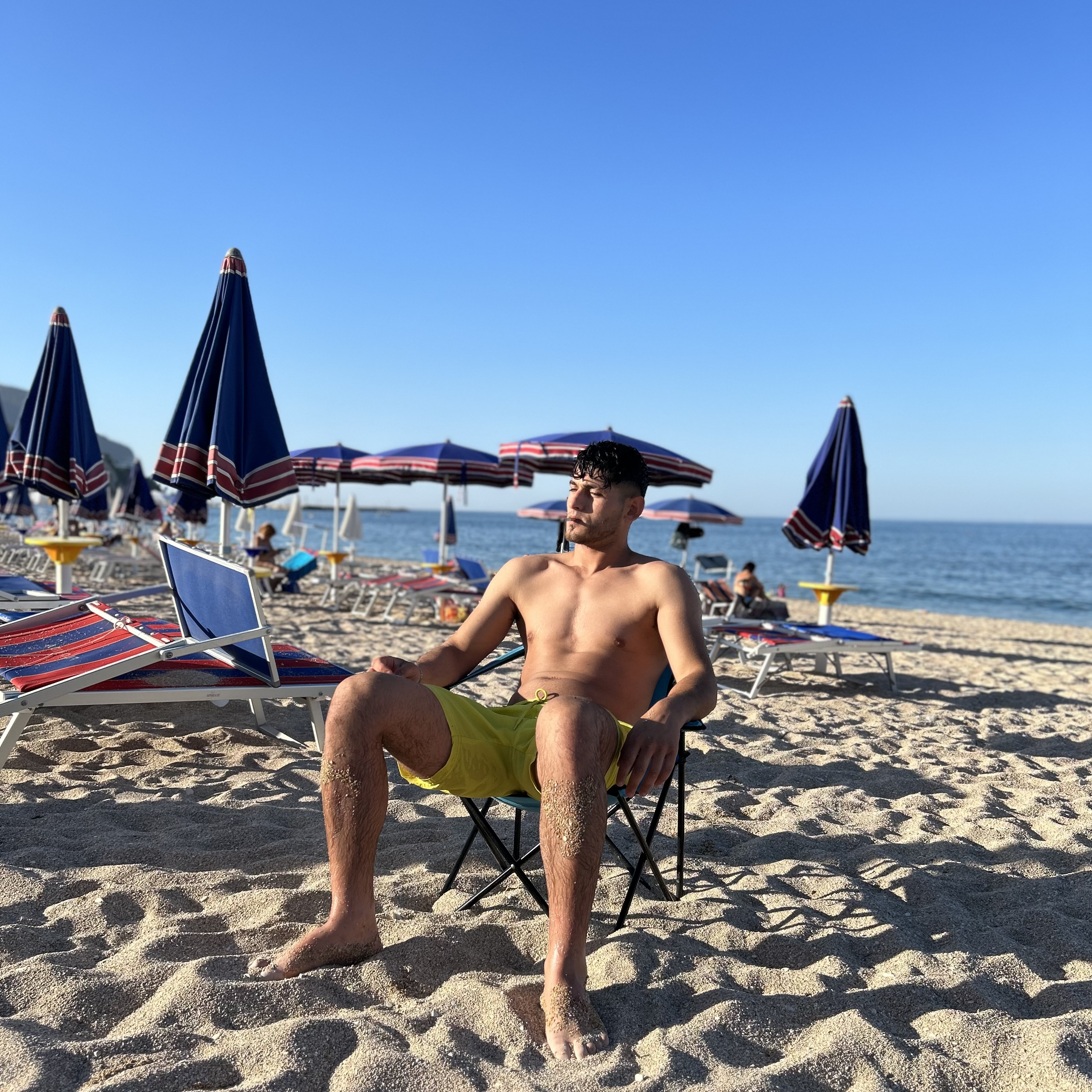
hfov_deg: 52.5
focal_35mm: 31
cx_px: 548
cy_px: 617
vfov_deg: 52.4
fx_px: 1106
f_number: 1.5
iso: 50
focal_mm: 5.7
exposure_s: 1/3257
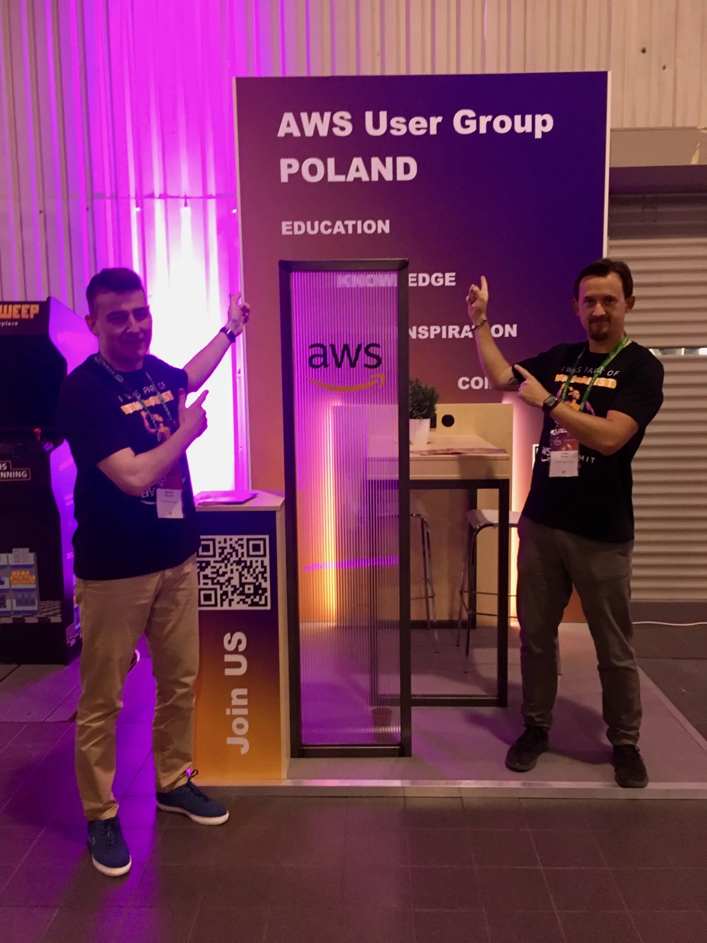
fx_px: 790
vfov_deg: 61.7
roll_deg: +0.7
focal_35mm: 29
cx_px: 354
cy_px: 472
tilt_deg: -6.3
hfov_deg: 48.2
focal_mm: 4.15
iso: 200
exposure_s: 1/33
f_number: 2.2
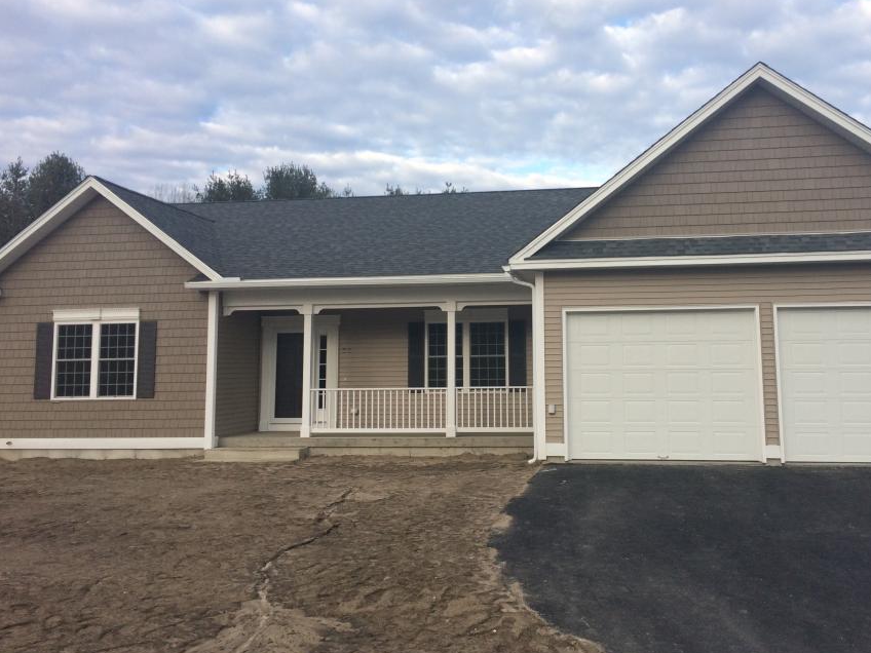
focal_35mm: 35
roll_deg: +0.0
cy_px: 273
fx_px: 881
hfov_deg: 52.4
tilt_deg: +6.3
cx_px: 507
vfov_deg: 40.6
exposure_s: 1/684
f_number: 2.2
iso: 32
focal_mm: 4.15
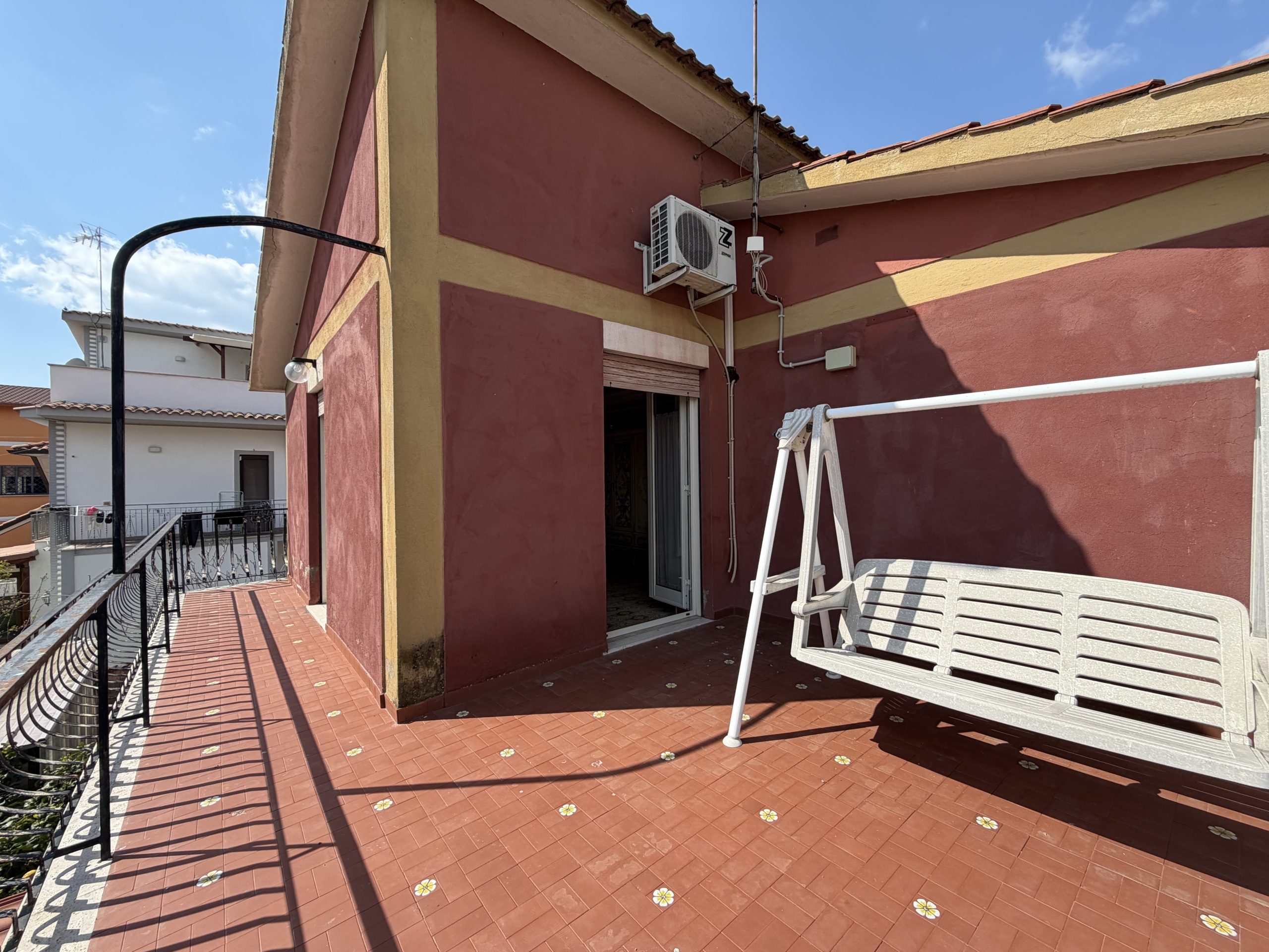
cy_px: 476
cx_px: 634
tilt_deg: +0.5
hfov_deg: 102.1
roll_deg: +0.6
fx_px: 513
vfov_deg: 85.7
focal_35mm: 14
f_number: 2.2
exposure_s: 1/770
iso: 25
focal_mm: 2.22
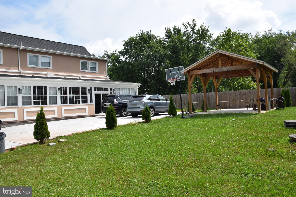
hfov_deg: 67.4
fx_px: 222
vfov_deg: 47.9
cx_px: 148
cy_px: 98
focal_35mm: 27
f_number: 10
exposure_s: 1/400
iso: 200
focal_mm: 18
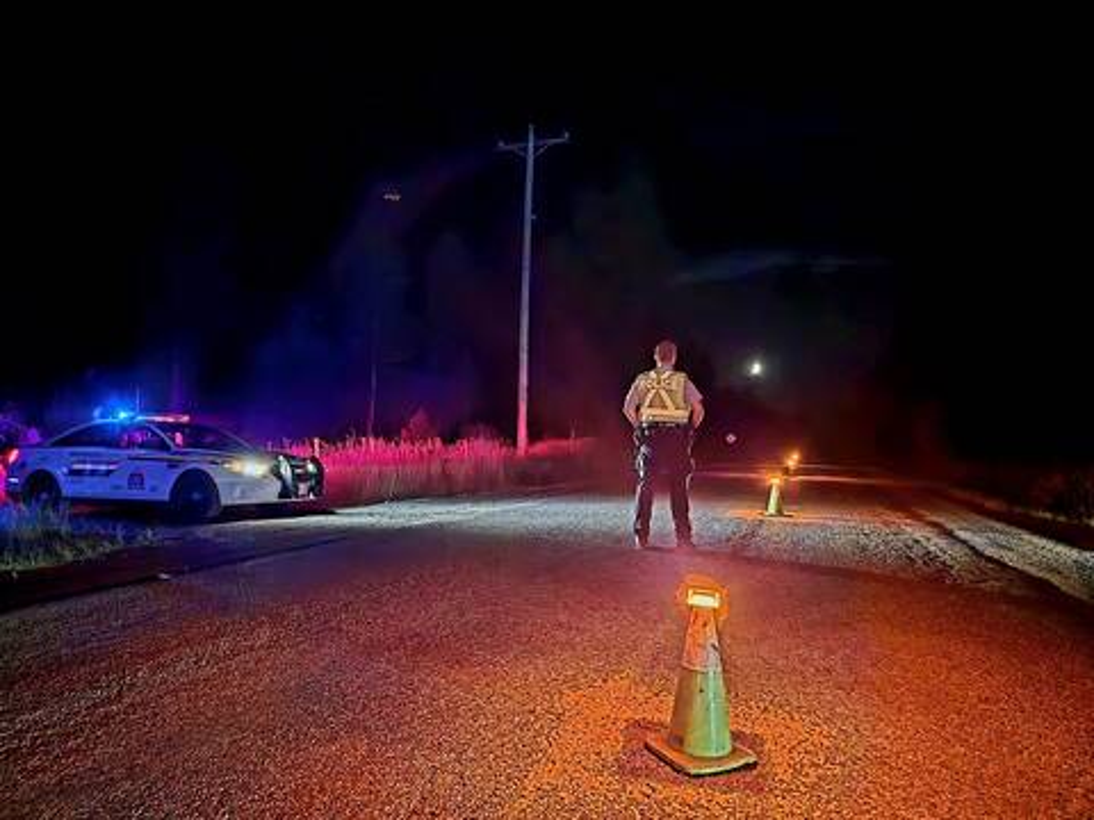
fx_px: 727
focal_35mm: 23
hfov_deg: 73.9
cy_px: 410
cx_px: 547
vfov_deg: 58.9
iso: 3200
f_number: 1.7
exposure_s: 1/10
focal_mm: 6.3
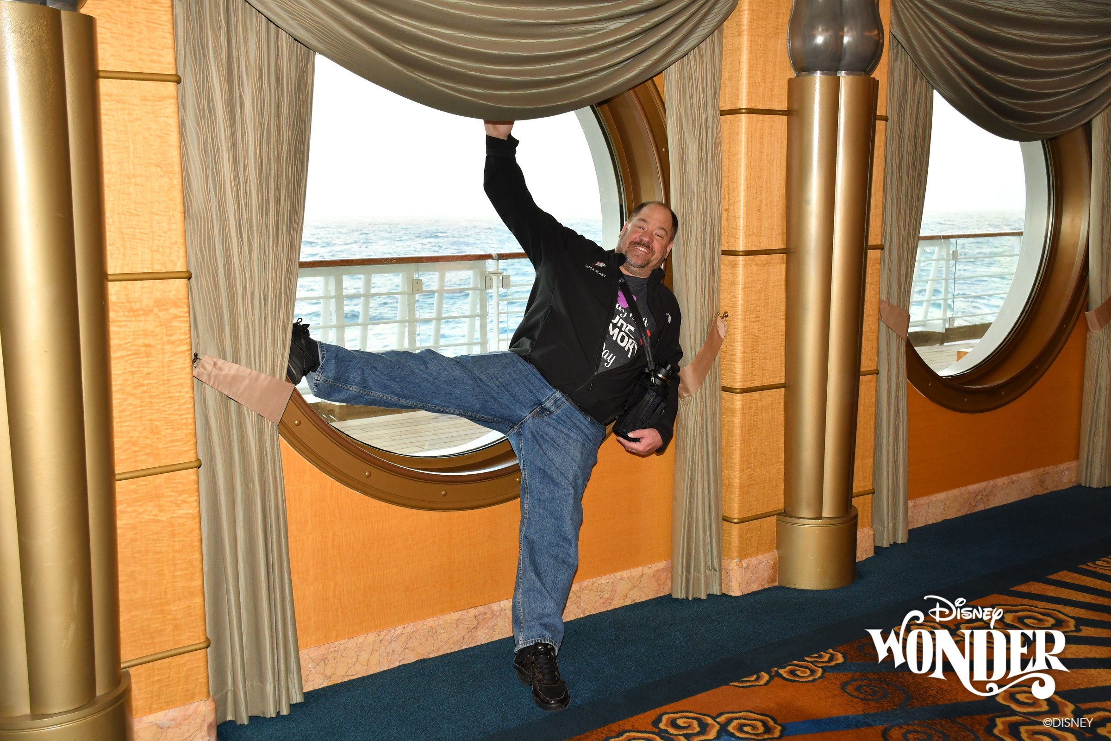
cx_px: 556
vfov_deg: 36.9
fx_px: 1111
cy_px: 370
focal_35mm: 36
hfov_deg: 53.1
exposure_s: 1/125
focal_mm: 24
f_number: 5.6
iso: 640
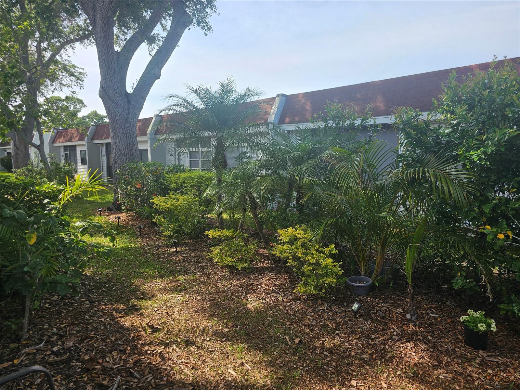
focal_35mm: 23
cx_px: 260
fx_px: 346
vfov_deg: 58.9
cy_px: 195
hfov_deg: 73.9
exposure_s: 1/369
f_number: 1.7
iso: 10
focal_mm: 6.3
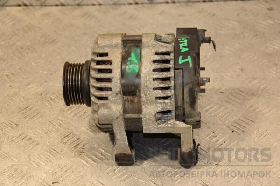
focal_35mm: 93
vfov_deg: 14.7
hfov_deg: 21.9
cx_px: 140
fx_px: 723
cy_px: 93
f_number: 5.3
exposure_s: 1/160
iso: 800
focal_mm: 62
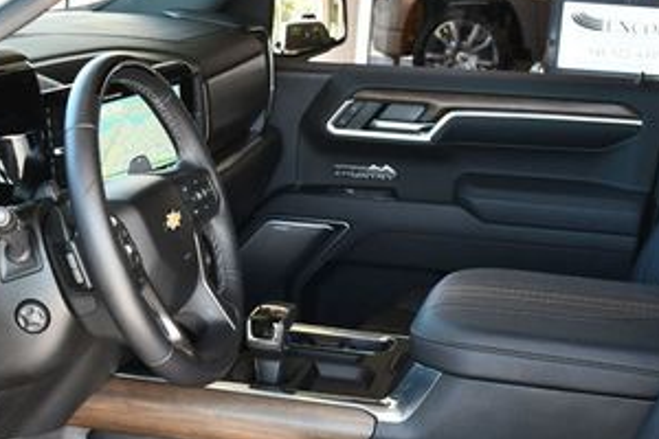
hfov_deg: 26.2
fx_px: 1409
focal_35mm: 77
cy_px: 439
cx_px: 215
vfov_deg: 17.3
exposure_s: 1/250
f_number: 3.5
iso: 720
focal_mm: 18
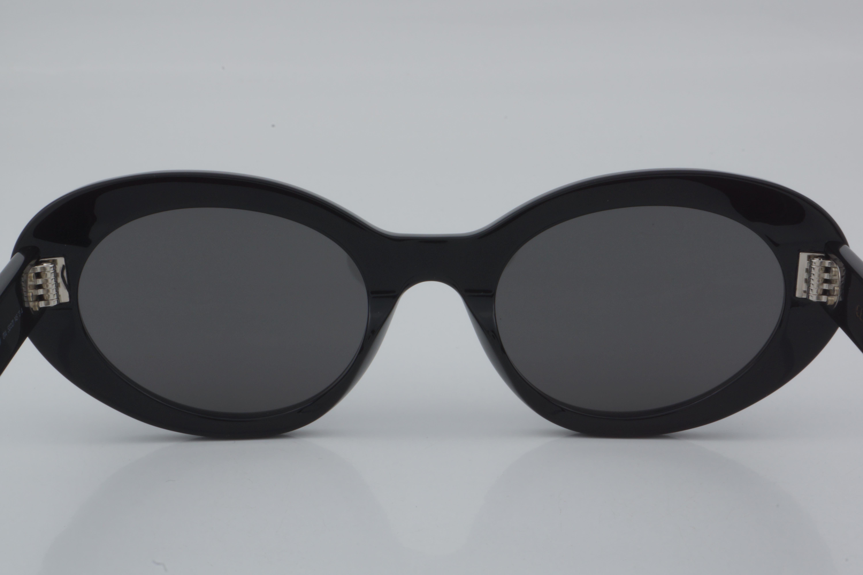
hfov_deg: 24.6
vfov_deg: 16.6
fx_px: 1978
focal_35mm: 82
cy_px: 288
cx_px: 432
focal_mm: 55
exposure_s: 1/4
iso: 100
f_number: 32
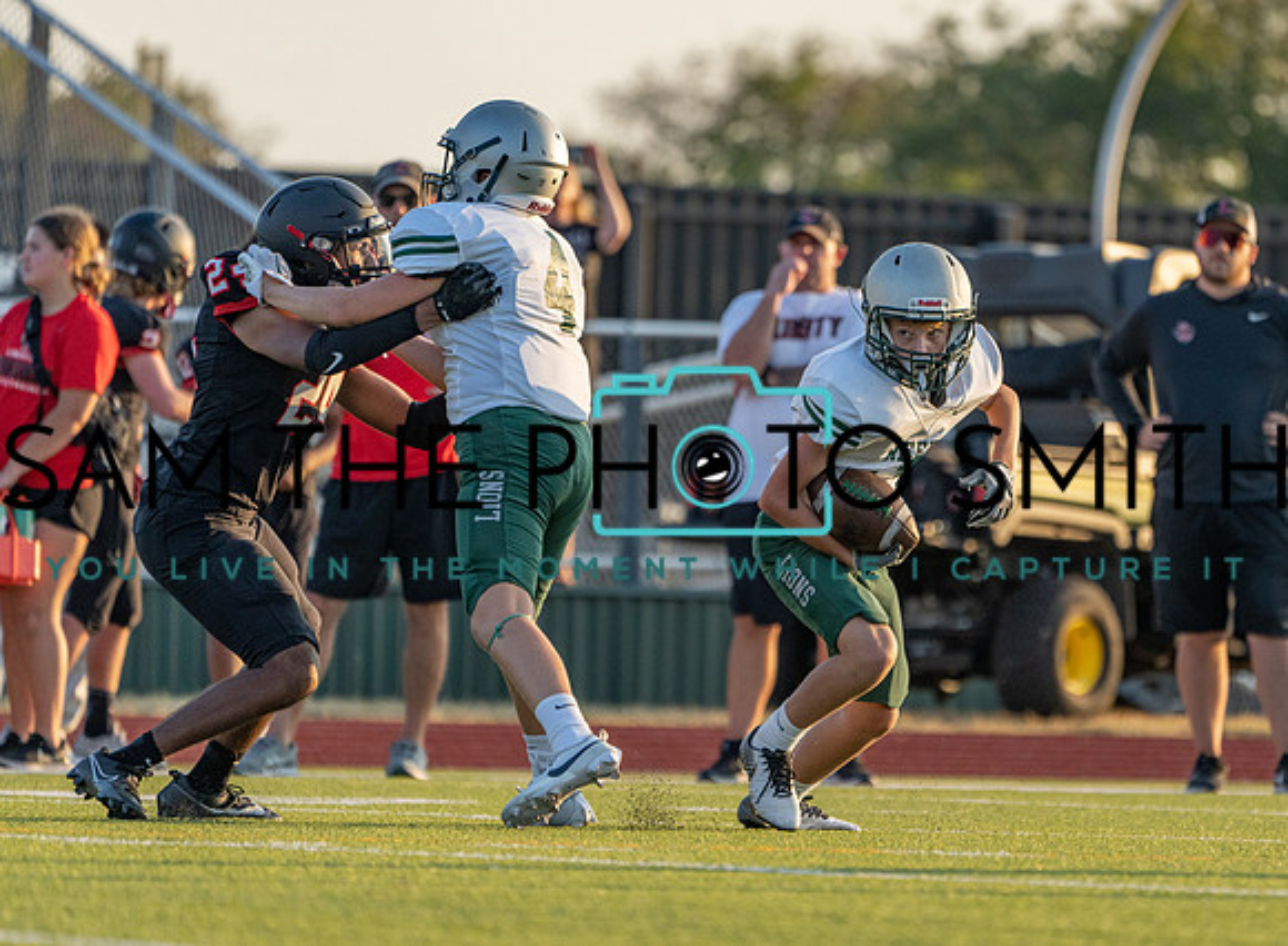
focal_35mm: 541
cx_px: 891
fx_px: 19995
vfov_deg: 2.7
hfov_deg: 3.7
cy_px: 488
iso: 640
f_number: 5.6
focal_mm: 400
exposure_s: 1/1250
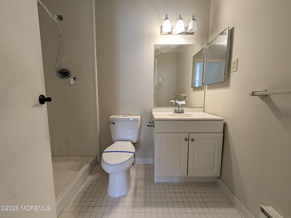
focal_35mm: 12
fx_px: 101
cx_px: 146
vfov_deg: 94.5
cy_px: 109
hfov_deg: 110.5
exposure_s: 1/60
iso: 88
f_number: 1.7
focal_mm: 2.02
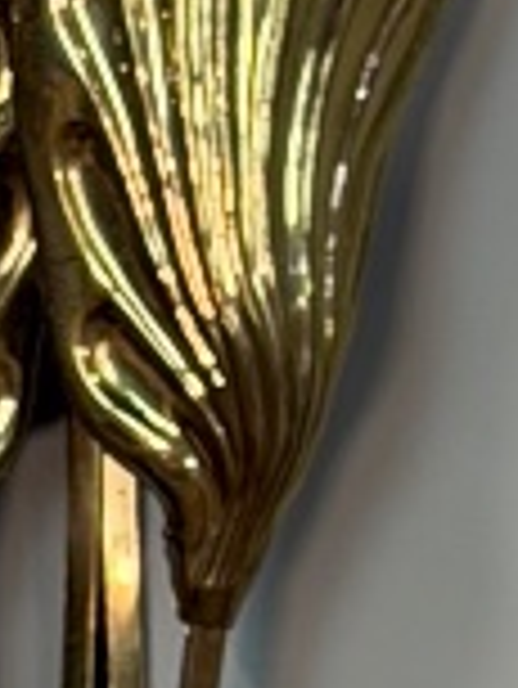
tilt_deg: +1.8
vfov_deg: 5.3
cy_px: 333
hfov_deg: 3.9
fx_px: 7512
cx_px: 68
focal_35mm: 377
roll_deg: -0.8
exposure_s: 1/50
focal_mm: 6.76
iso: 125
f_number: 1.78
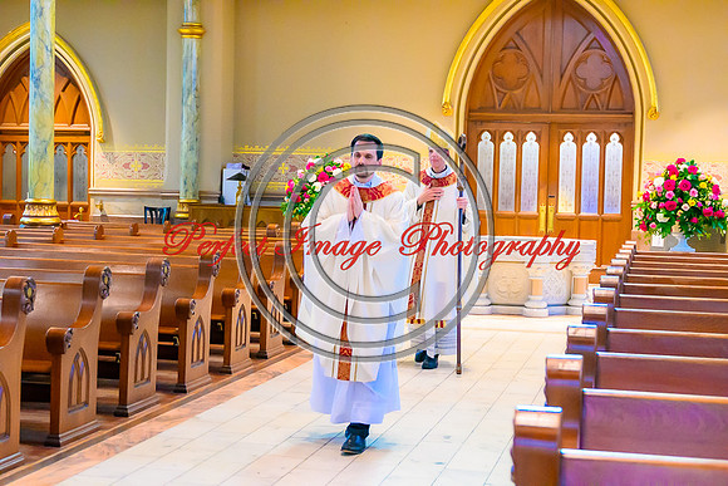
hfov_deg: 33.4
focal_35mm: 60
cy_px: 243
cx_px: 364
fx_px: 1214
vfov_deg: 22.6
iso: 3600
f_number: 2.8
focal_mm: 40
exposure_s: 1/125
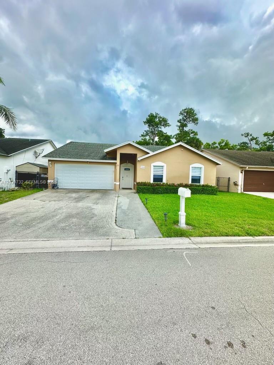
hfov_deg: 85.7
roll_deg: -0.9
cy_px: 182
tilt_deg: -1.1
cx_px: 137
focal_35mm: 14
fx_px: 148
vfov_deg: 102.1
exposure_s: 1/1770
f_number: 2.2
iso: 50
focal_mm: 2.22
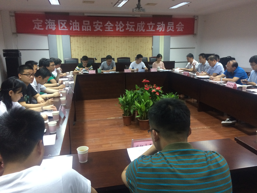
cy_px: 96
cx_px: 128
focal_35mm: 29
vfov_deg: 48.2
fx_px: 215
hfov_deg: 61.7
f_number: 2.2
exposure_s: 1/33
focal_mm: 4.15
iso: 250
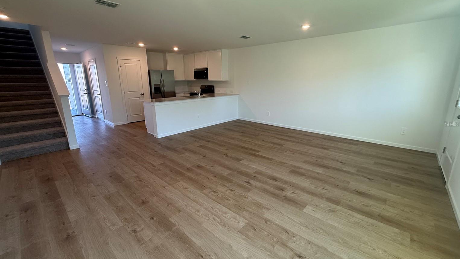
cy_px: 124
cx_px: 232
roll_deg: +0.9
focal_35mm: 16
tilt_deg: -10.4
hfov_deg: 99.4
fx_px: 195
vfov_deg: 67.1
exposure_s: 1/120
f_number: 2.2
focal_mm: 2.22
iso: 125
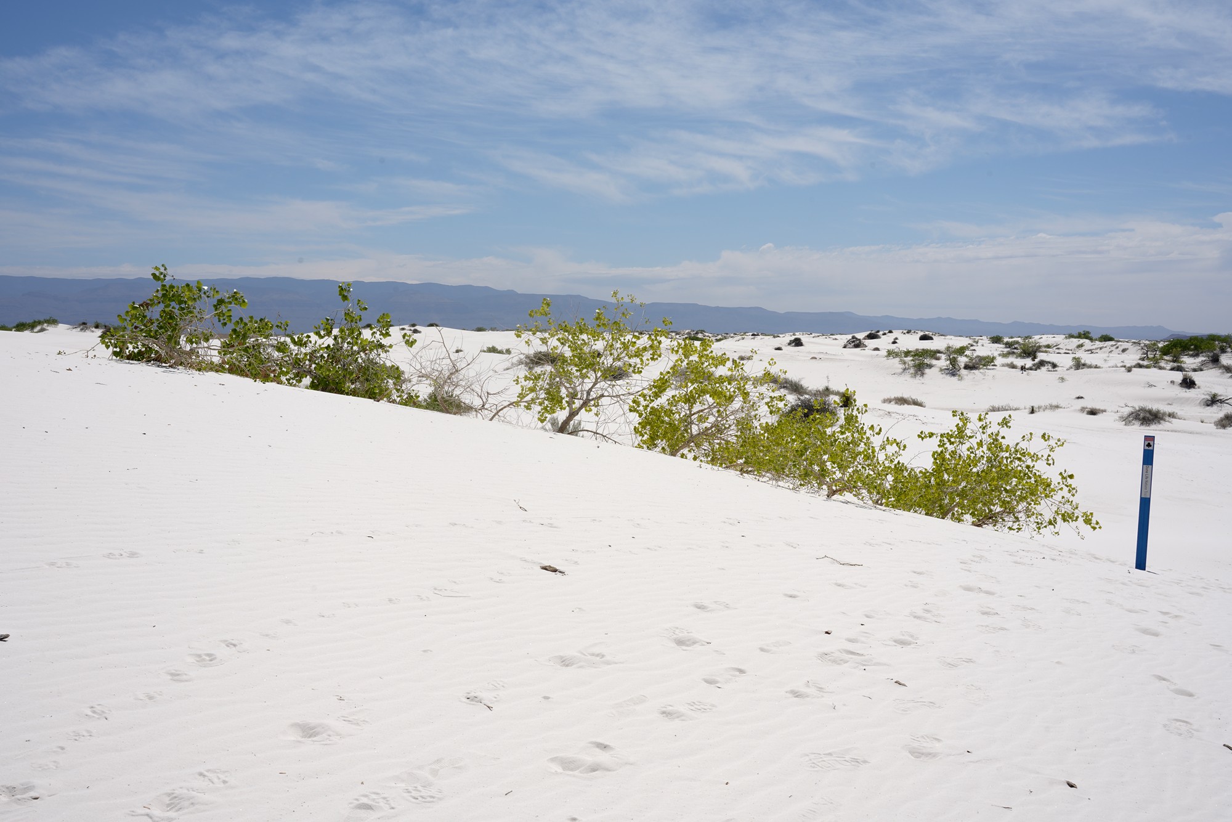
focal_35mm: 38
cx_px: 616
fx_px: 1301
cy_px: 411
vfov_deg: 35.1
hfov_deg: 50.7
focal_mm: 38
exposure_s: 1/100
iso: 64
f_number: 18
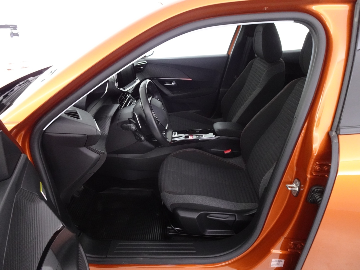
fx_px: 250
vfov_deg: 56.8
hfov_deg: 71.6
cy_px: 135
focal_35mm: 24
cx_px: 180
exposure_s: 1/8
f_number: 3.5
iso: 800
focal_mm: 4.25
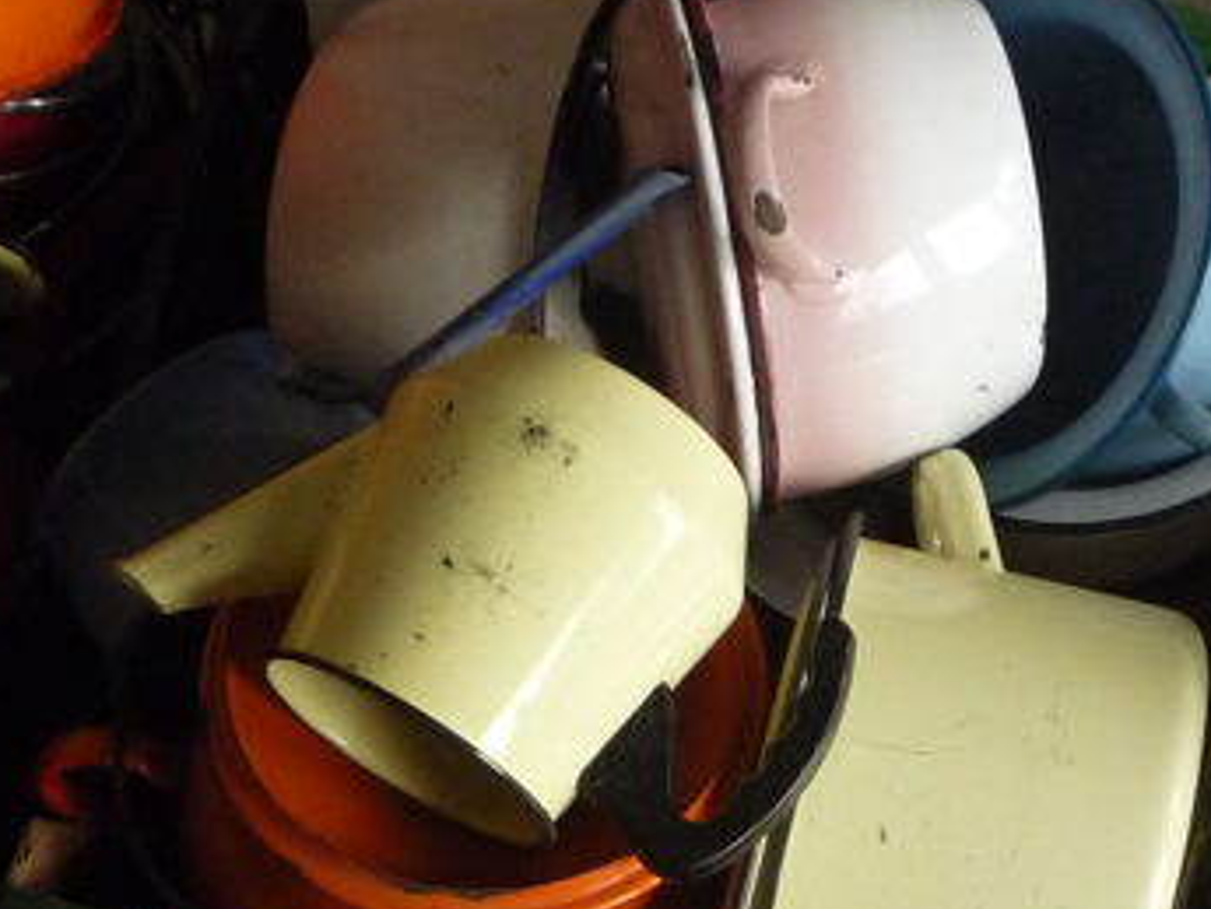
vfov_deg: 16.8
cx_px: 699
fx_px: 3045
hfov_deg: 22.5
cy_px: 734
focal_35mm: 87
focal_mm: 5.2
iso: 320
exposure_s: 1/500
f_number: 3.3
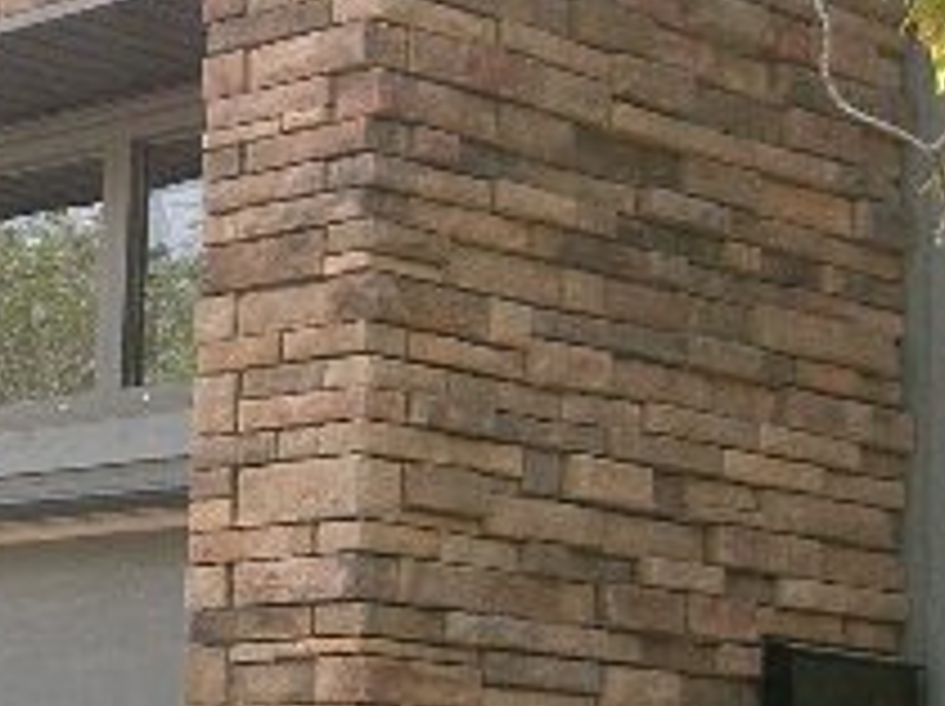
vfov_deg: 12.4
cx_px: 4
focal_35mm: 119
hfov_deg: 16.2
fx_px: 3245
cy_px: 418
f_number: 2.8
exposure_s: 1/400
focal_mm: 8
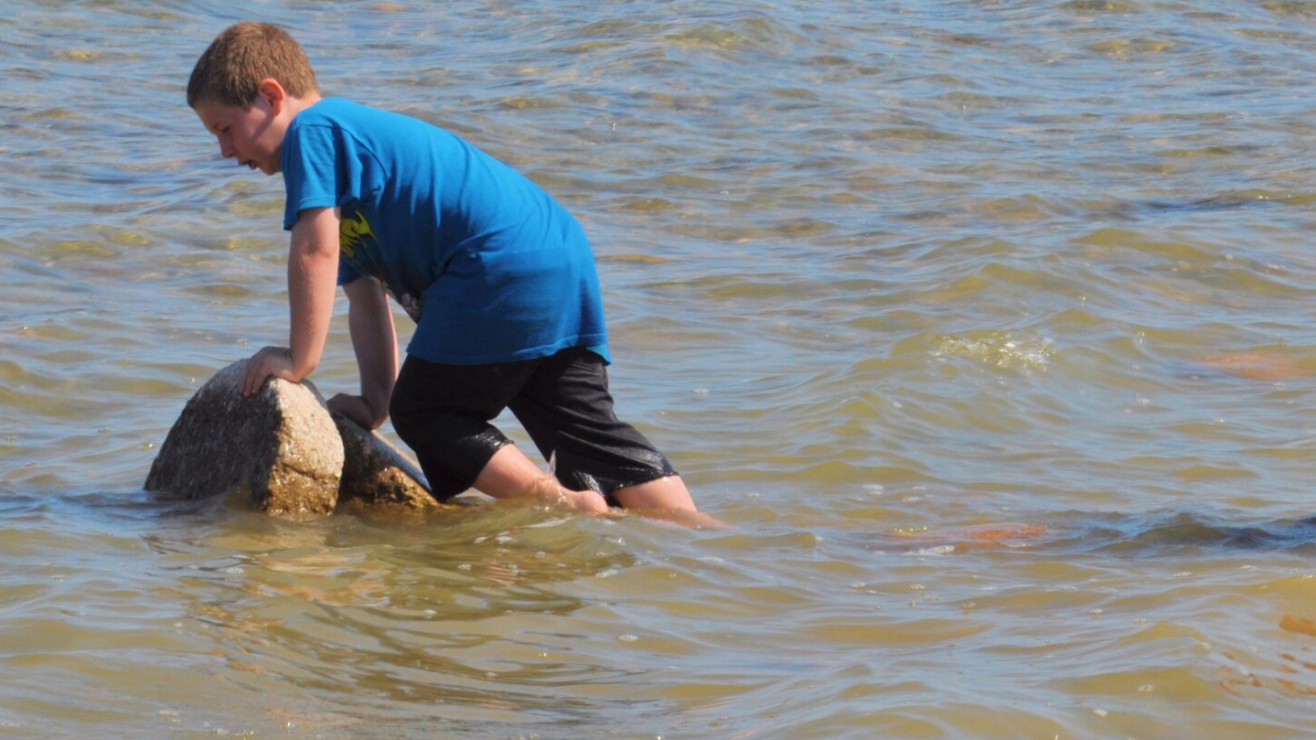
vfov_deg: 3.0
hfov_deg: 5.3
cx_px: 861
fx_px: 14128
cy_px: 145
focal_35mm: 405
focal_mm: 145
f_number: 32
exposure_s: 1/100
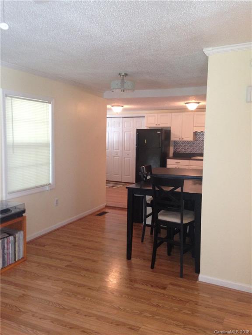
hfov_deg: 42.9
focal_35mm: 33
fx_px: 320
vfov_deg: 55.4
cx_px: 126
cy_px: 168
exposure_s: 1/20
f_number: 2.4
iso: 200
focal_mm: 4.12
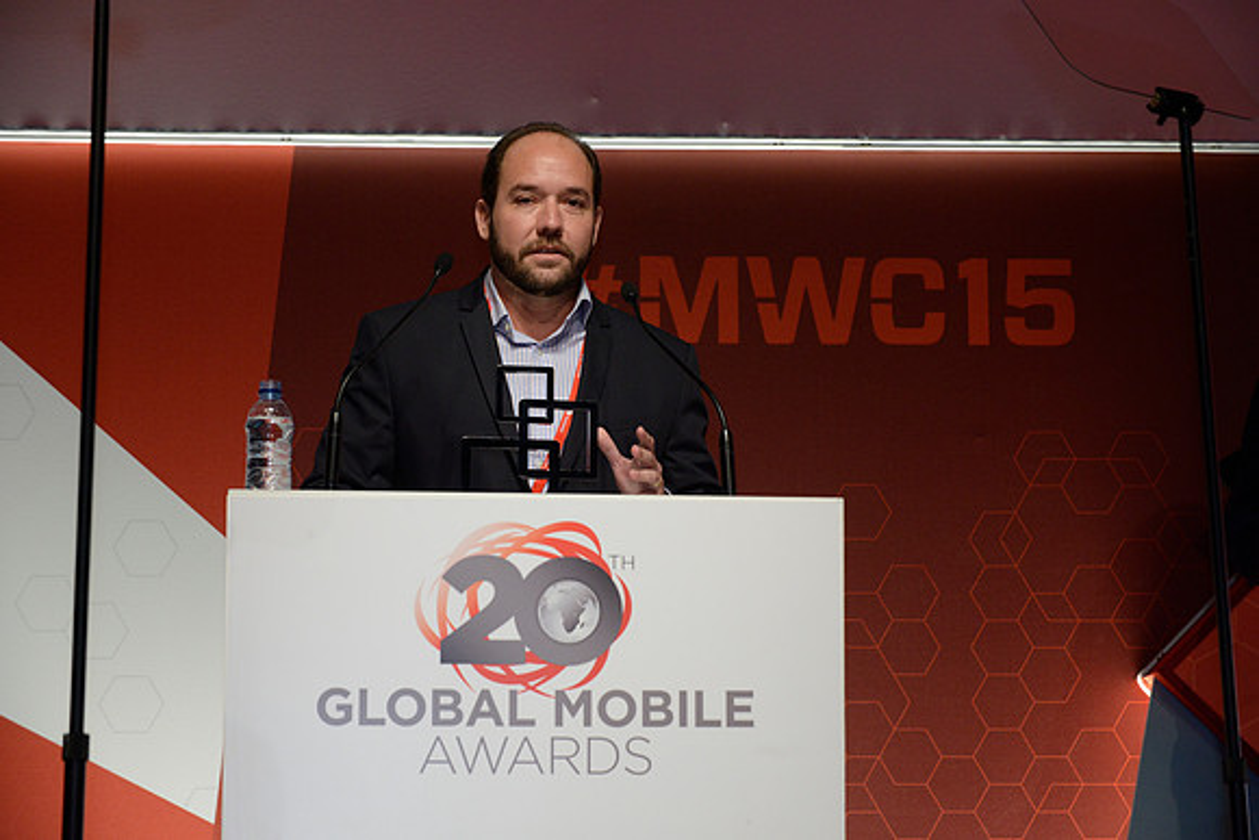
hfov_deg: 19.5
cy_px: 420
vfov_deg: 13.0
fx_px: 3673
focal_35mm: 105
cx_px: 630
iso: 2500
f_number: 6.3
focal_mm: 105
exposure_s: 1/250
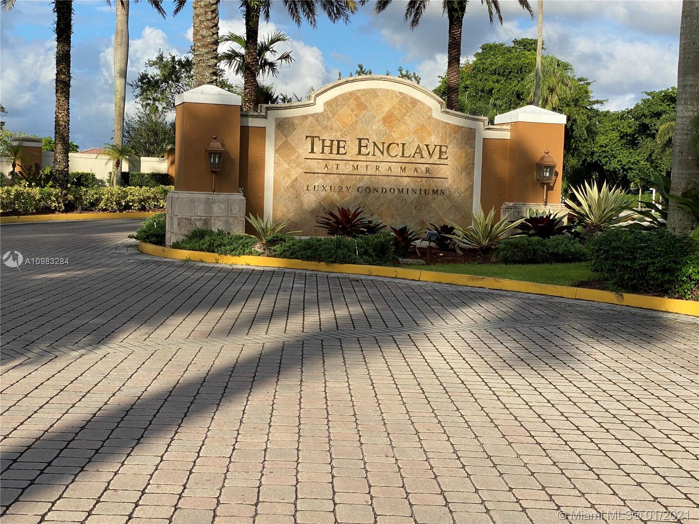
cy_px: 262
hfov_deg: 36.8
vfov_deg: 28.0
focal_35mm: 52
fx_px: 1050
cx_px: 350
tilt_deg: -3.6
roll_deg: -2.4
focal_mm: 6
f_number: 2
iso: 20
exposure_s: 1/1142
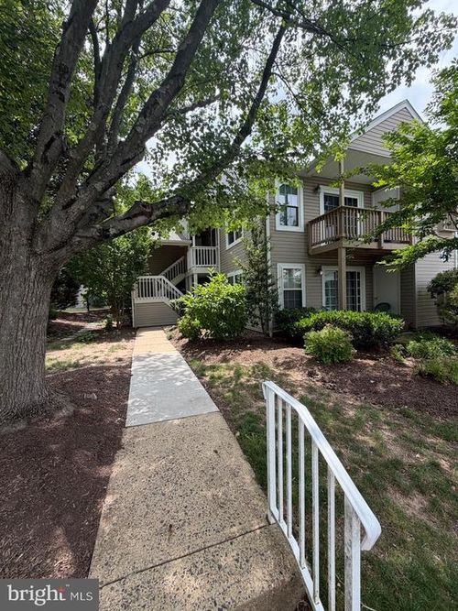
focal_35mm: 14
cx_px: 229
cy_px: 306
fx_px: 247
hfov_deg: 85.7
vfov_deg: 102.1
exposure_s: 1/502
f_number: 2.2
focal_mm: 2.22
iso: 50
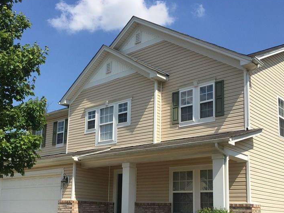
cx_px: 125
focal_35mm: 42
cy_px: 150
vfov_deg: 33.9
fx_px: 345
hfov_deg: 44.7
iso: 32
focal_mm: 4.15
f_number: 2.2
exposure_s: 1/2639
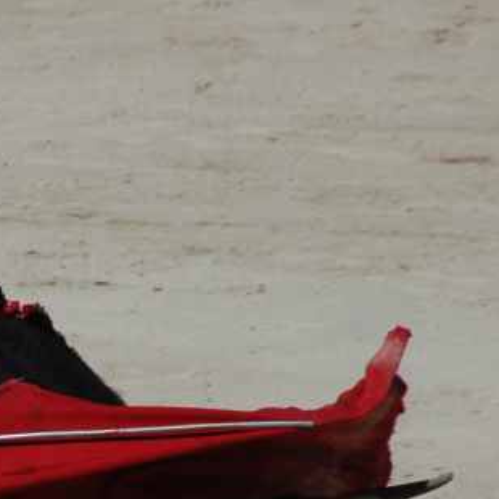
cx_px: -217
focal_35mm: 840
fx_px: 13700
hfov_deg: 2.1
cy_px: 546
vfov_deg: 2.1
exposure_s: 1/2500
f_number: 8
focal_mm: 200
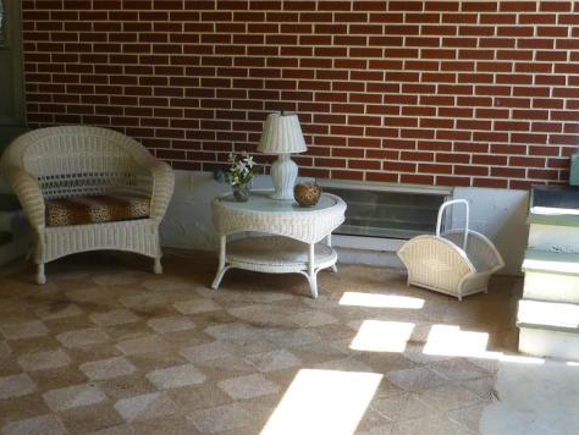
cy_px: 235
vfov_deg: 27.0
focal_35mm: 54
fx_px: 904
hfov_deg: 35.5
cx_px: 253
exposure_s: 1/60
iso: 125
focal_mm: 4.3
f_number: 3.3
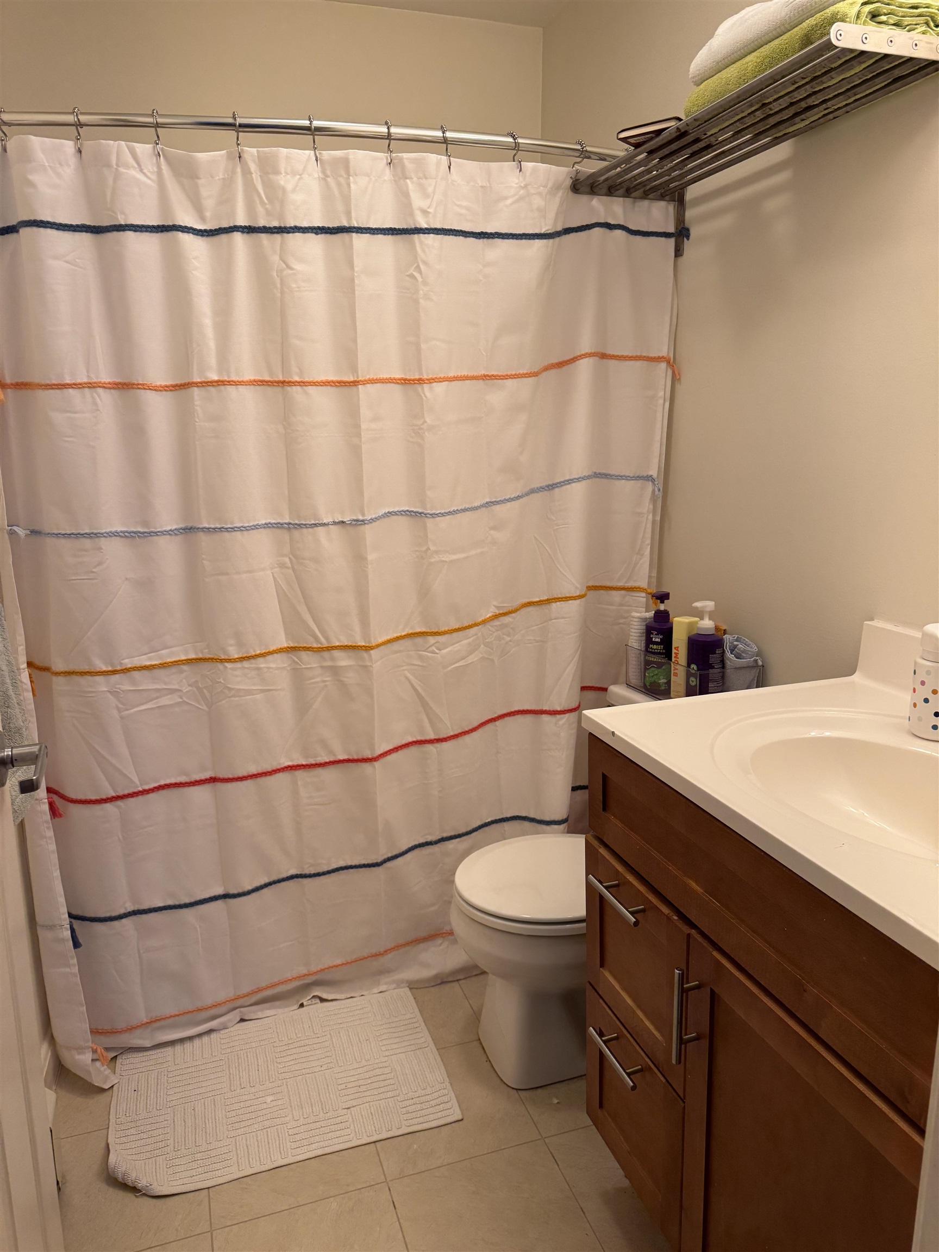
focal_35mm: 24
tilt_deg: -11.5
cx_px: 470
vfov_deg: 71.6
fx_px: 868
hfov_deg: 56.8
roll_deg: +0.5
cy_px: 626
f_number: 1.78
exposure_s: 1/120
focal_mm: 6.76
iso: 160
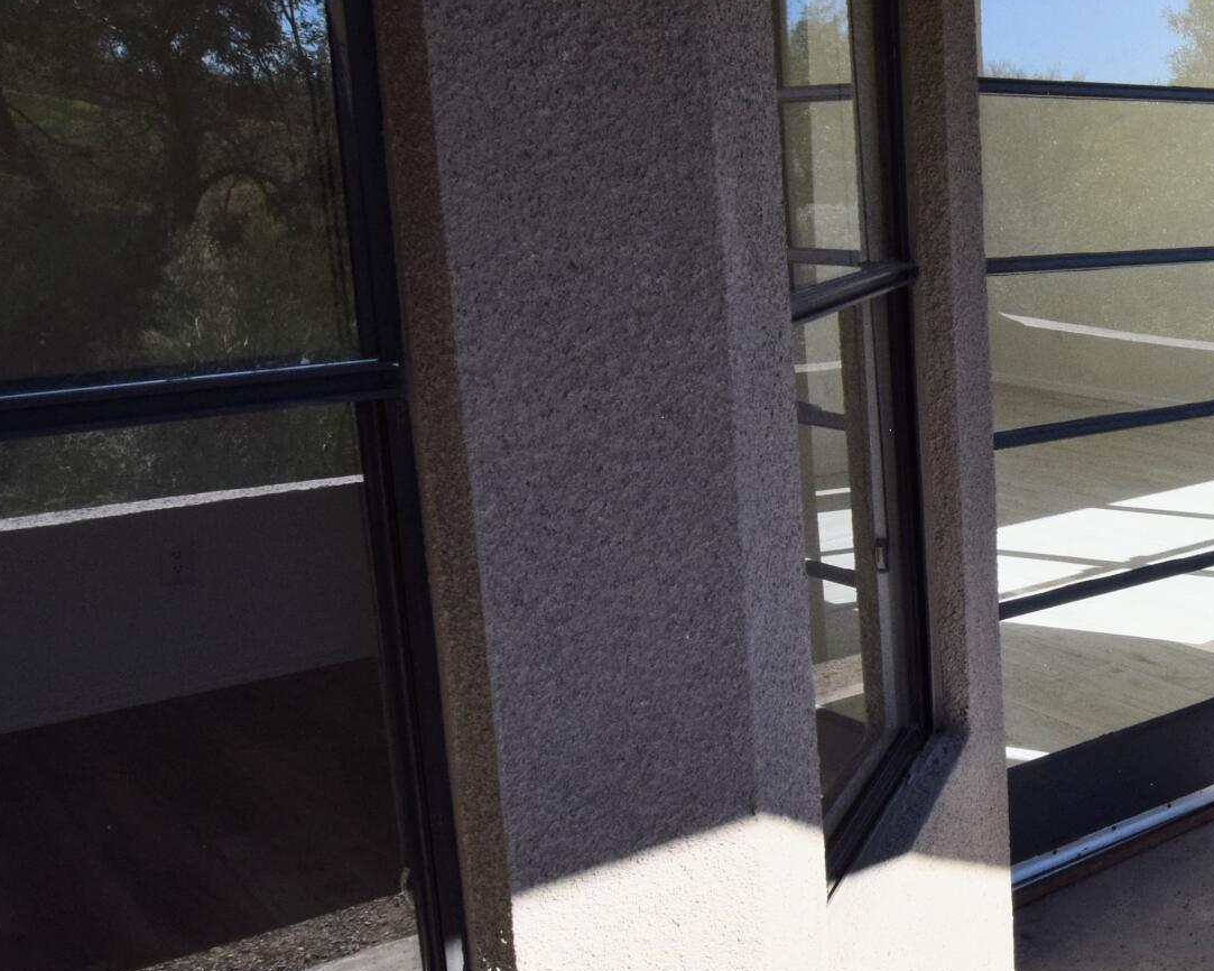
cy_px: 393
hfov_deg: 37.9
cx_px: 1378
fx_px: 1401
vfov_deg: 38.1
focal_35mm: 39
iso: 400
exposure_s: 1/500
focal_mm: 10
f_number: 11
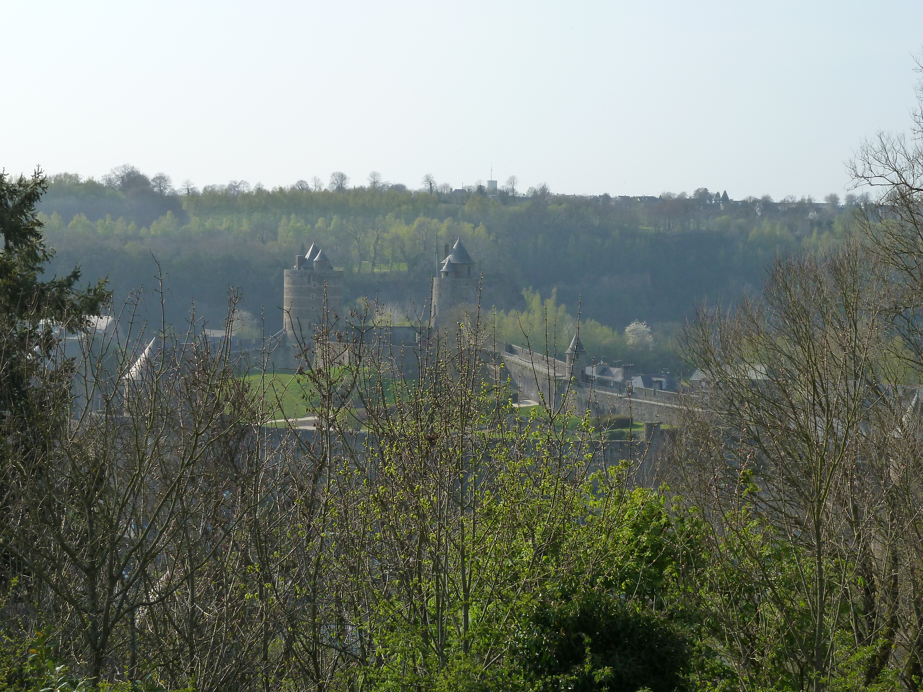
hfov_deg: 25.0
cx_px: 462
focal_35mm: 78
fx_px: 2080
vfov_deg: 18.9
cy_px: 346
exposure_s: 1/400
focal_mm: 12.8
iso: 125
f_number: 5
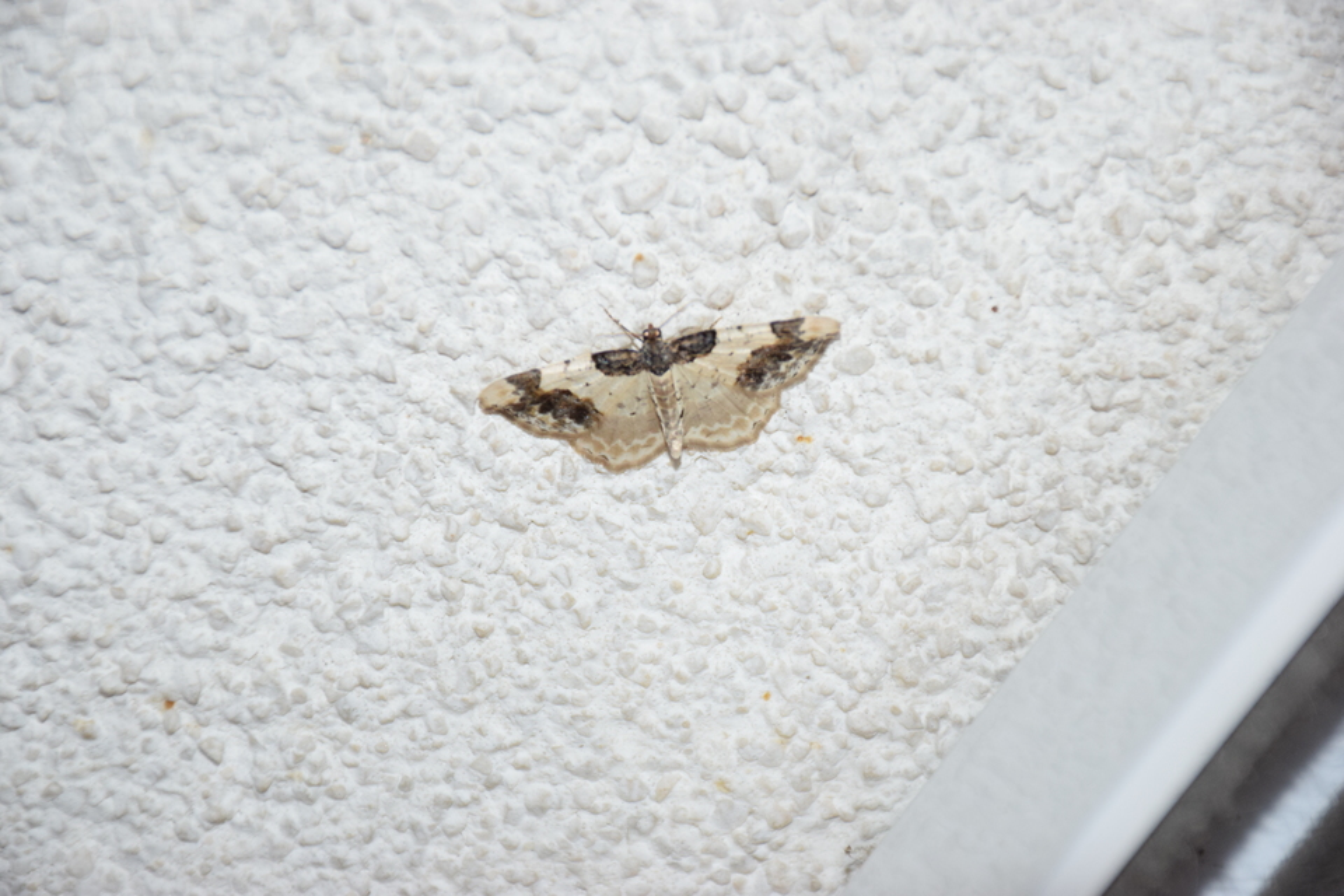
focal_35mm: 210
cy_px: 448
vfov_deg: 6.5
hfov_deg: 9.8
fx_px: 7839
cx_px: 672
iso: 1000
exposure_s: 1/60
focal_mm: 140
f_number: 5.6
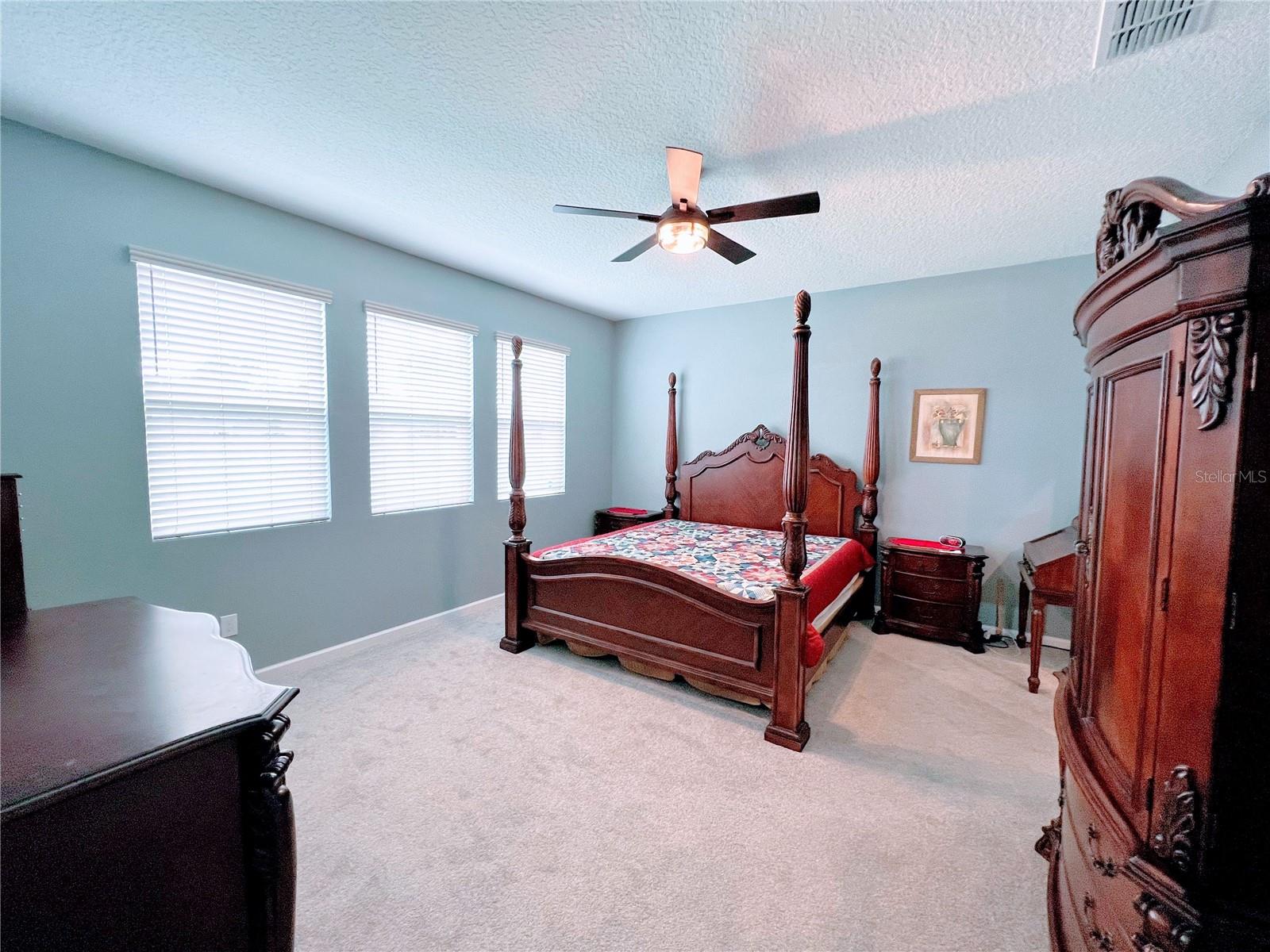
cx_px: 635
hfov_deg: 106.2
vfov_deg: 89.9
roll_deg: -0.7
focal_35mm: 13
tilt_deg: -4.7
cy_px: 476
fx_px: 477
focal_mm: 1.57
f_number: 1.8
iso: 125
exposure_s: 1/60
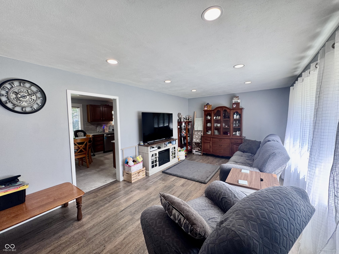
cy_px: 127
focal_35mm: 14
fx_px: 137
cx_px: 170
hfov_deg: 102.1
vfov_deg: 85.7
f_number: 2.2
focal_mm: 2.22
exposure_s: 1/99
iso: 100
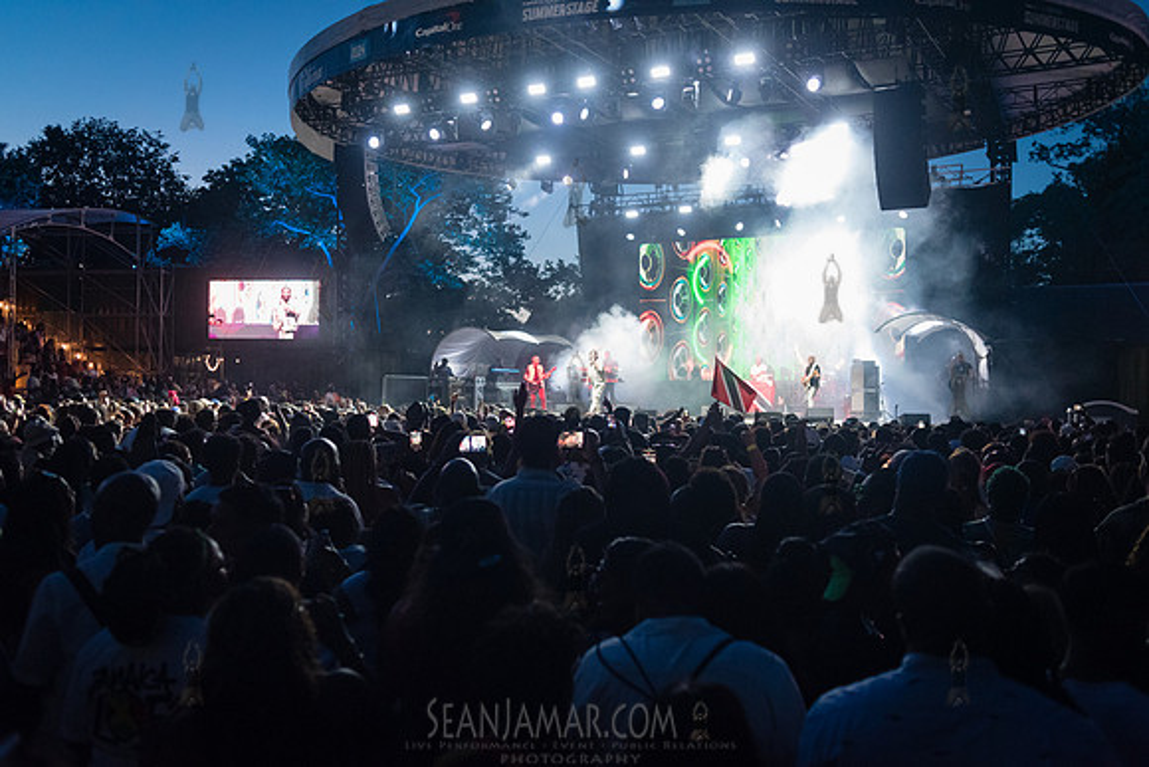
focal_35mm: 35
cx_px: 574
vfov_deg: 37.9
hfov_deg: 54.4
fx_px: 1117
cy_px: 384
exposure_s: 1/320
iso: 5000
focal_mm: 35
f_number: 2.5
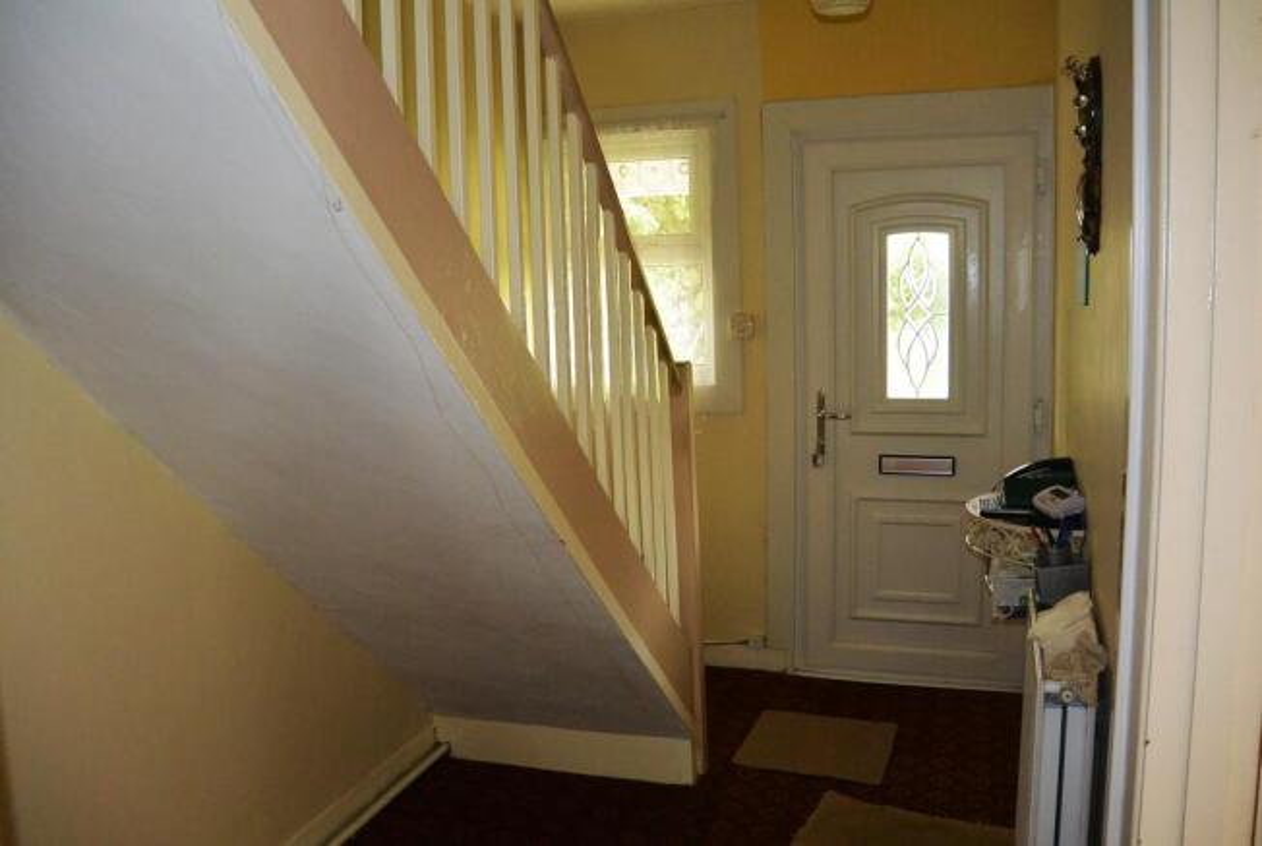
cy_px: 423
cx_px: 631
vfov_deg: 45.1
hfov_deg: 63.6
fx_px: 1018
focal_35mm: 29
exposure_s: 1/60
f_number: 3.5
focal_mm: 11
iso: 800
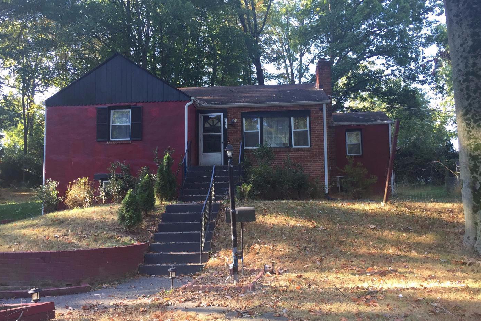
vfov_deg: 42.3
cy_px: 164
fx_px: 414
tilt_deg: +6.6
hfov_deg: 60.3
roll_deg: +0.3
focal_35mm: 31
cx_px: 244
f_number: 2.2
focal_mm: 4.15
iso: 50
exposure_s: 1/120
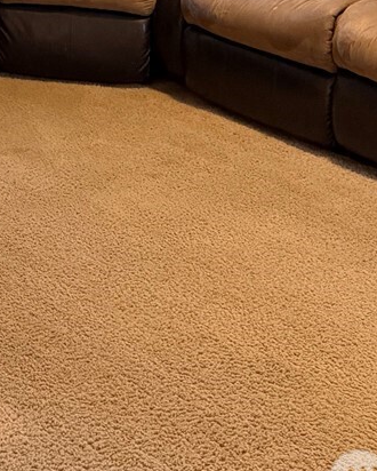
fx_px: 1268
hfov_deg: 14.9
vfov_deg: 19.3
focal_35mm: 91
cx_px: -289
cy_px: -159
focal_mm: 6.76
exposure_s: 1/60
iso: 640
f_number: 1.78
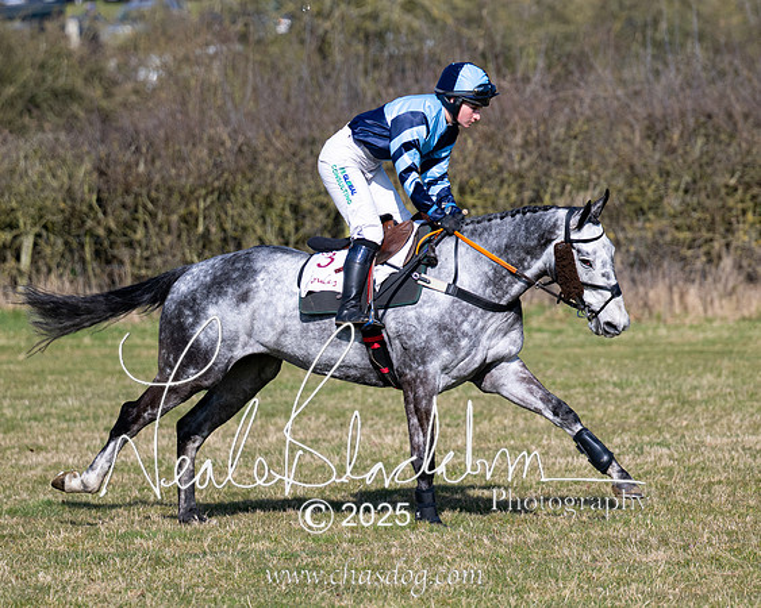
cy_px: 306
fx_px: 5172
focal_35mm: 230
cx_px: 372
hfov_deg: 8.4
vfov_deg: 6.7
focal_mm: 125
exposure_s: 1/5000
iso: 200
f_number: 2.8
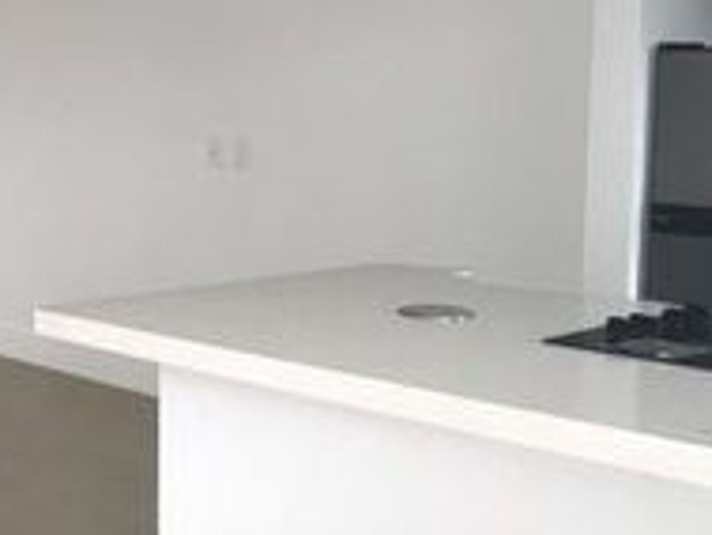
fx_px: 1523
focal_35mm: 74
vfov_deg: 19.9
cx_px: -72
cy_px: 224
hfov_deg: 24.5
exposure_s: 1/120
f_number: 1.8
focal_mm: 3.99
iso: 25
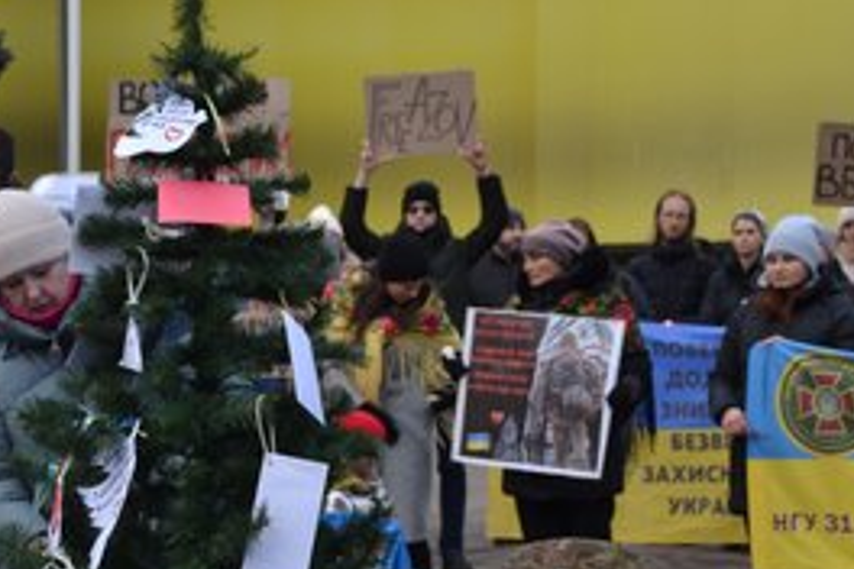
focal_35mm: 100
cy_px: 314
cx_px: 268
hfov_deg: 20.3
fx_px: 2372
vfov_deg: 13.7
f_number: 5.6
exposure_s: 1/125
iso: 200
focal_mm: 44
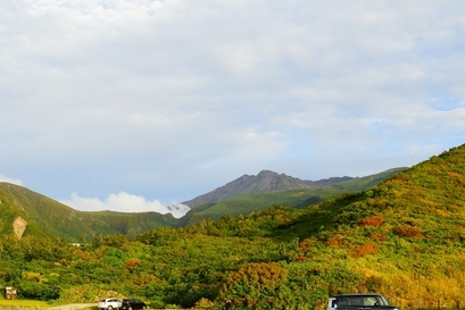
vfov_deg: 27.7
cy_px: 276
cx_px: 213
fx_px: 607
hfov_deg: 41.9
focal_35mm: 47
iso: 100
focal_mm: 24
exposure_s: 1/100
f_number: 7.1
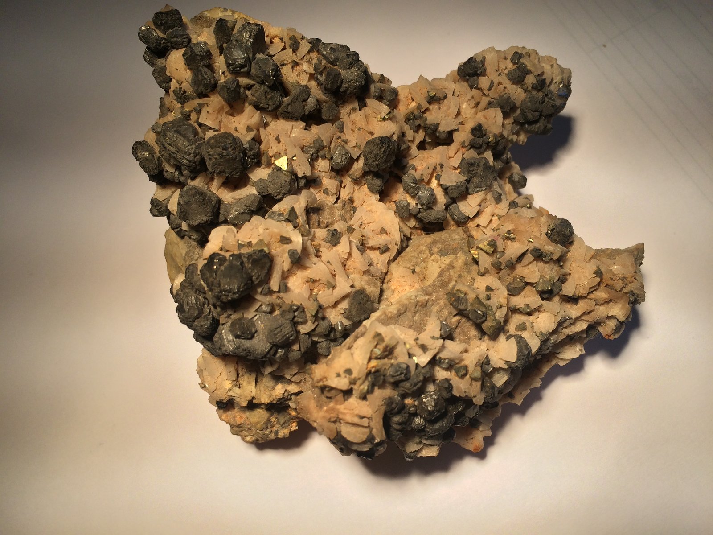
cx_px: 356
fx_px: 597
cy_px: 268
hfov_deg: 61.7
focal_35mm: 29
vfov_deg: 48.2
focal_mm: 4.15
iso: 32
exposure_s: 1/302
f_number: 2.2
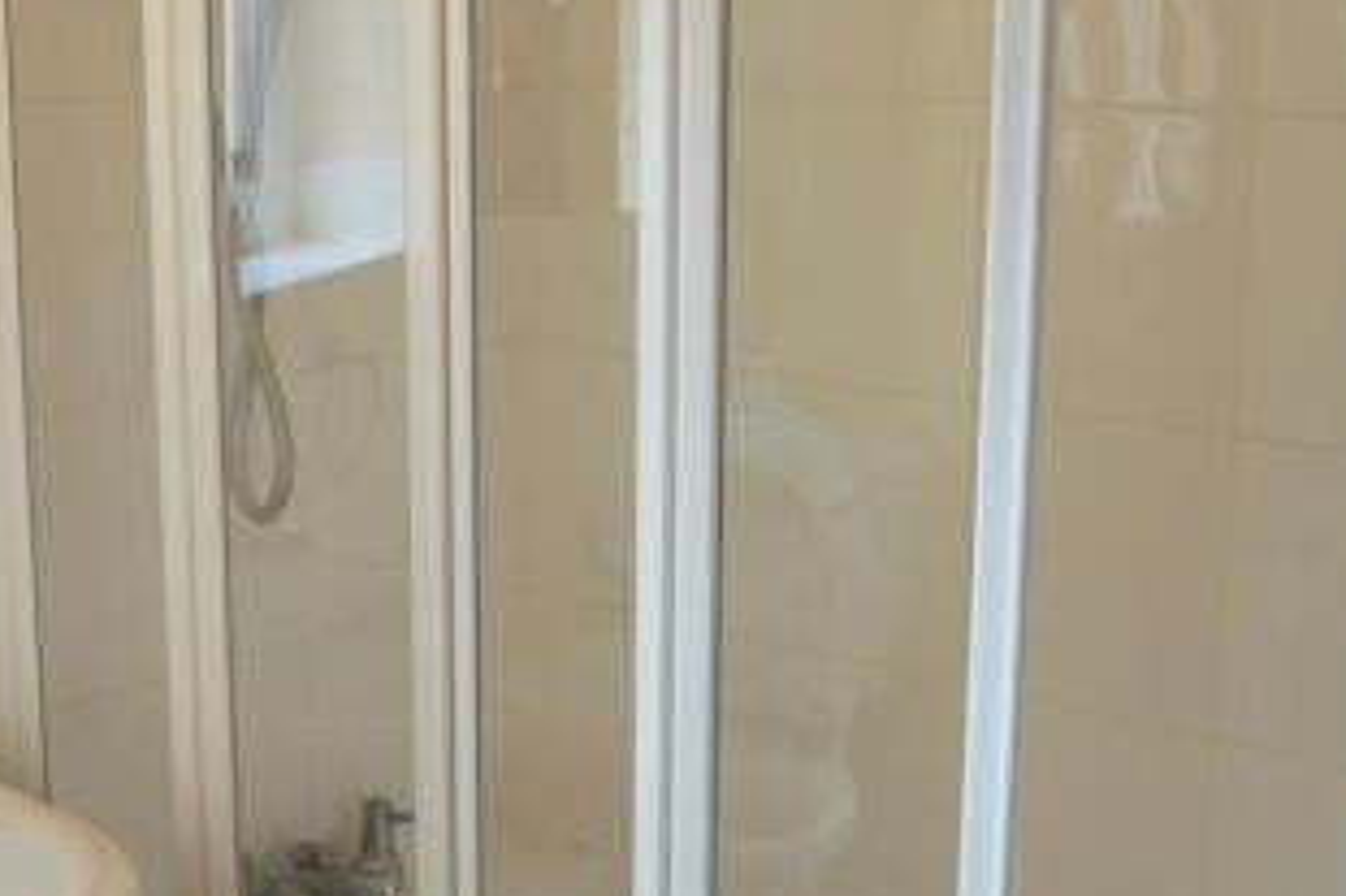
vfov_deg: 23.7
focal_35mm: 57
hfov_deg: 35.0
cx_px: 541
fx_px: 2130
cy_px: 550
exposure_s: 1/80
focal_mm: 18
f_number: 4.5
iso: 800
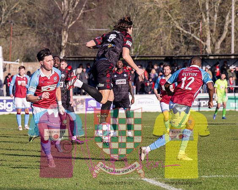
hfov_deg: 6.9
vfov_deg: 5.5
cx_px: 105
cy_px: 103
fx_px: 1972
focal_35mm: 280
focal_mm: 115
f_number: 4
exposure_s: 1/6400
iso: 800
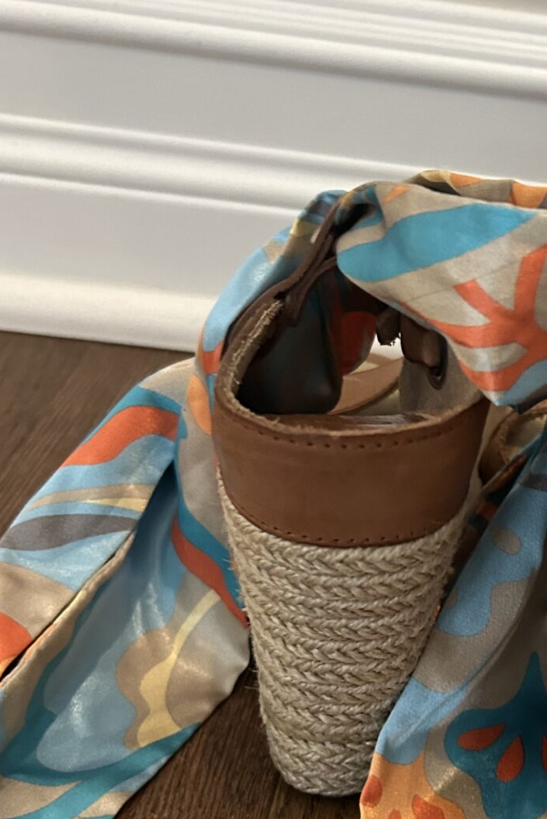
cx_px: 498
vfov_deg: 36.5
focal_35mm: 53
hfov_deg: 24.7
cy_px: 625
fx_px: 1207
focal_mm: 5.7
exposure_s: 1/40
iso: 640
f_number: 1.5
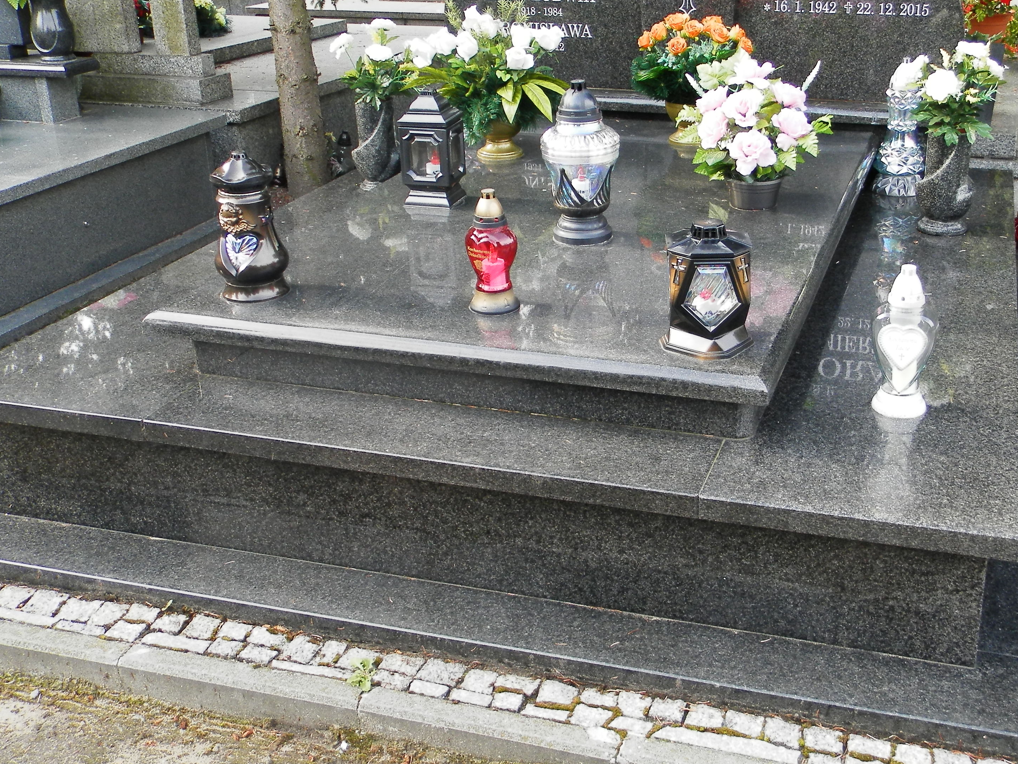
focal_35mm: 40
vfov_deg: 35.9
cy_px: 342
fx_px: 1176
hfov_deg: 46.4
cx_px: 637
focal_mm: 4.5
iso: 80
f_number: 3.1
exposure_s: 1/60
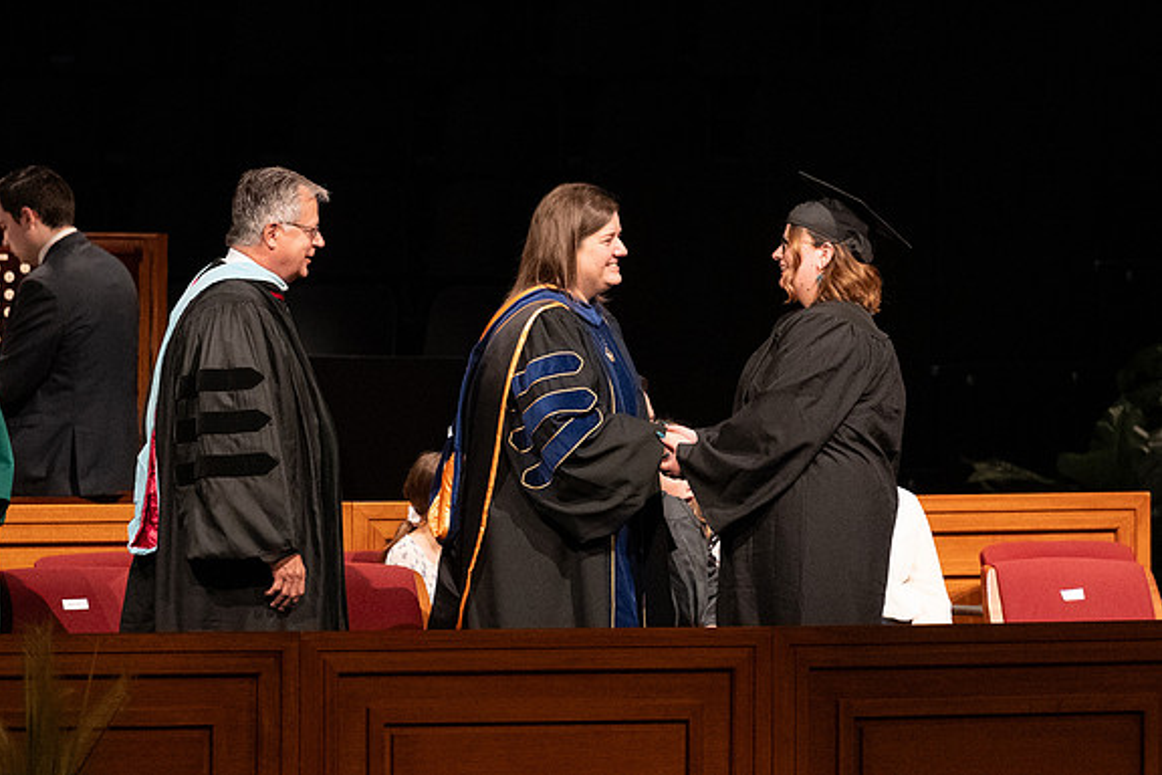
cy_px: 363
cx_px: 684
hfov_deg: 4.5
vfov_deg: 3.0
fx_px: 14879
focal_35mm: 461
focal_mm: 200
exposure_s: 1/200
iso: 2500
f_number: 2.8
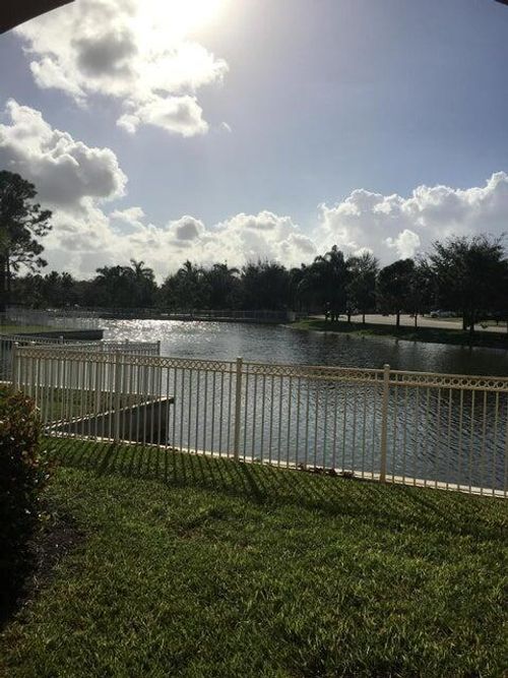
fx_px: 568
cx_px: 254
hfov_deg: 48.2
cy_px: 339
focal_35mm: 29
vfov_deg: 61.7
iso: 25
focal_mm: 4.15
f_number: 2.2
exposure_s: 1/5495
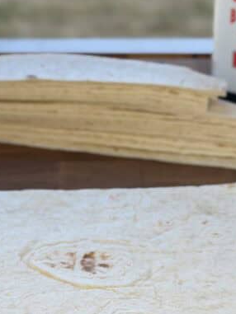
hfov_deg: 11.5
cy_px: 253
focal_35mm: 129
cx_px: 87
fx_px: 1172
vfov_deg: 15.2
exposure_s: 1/1377
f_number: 1.8
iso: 64
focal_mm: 6.8
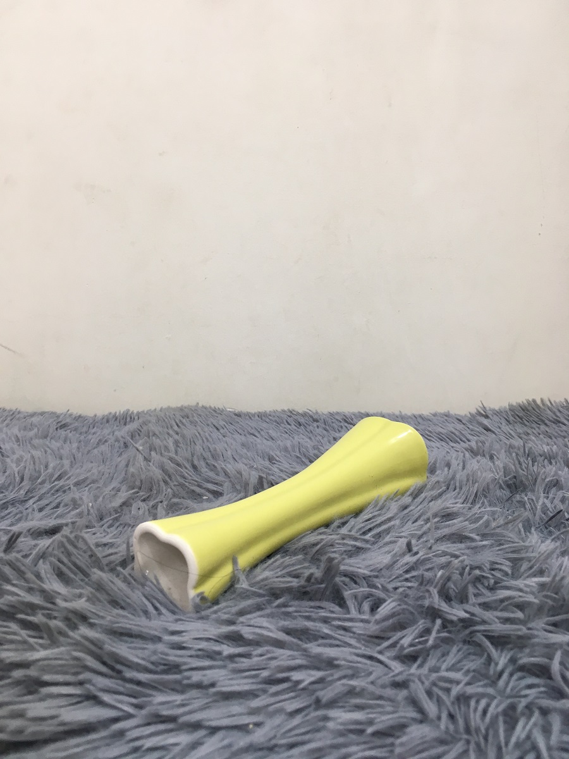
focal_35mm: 29
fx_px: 636
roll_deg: -0.3
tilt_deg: -10.0
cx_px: 284
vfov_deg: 61.7
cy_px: 380
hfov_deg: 48.2
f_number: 2.2
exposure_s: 1/33
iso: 80
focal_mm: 4.15
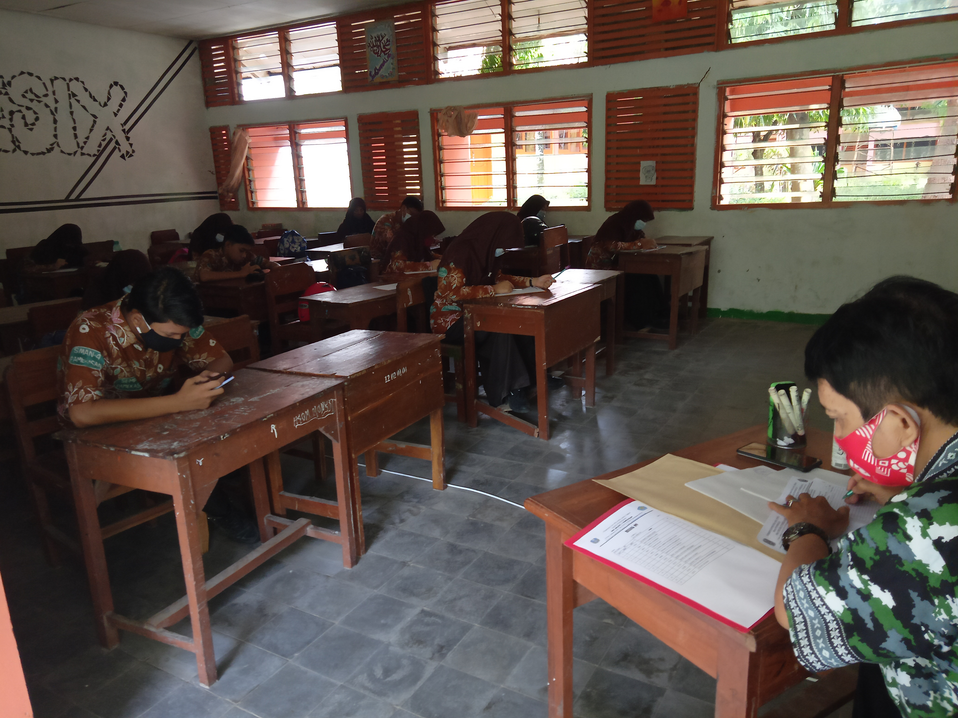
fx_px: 720
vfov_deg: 53.1
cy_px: 359
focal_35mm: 26
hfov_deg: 67.3
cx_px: 479
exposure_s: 1/25
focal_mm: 3.46
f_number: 2.2
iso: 486
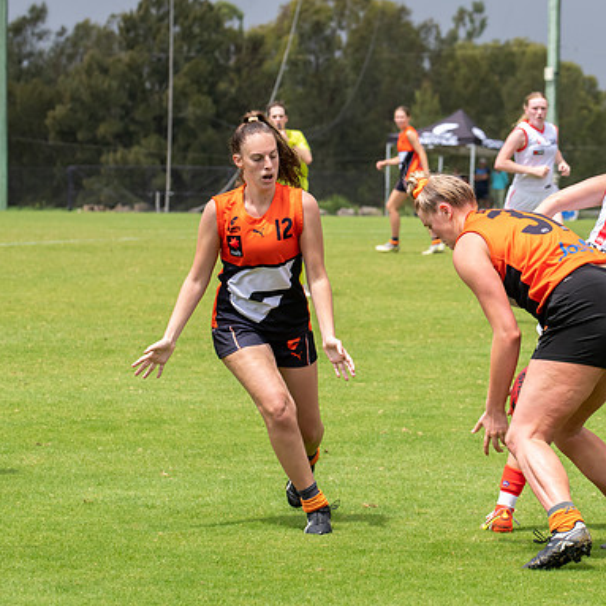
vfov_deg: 7.8
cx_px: 465
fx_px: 4437
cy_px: 288
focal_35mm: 224
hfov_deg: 7.8
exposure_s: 1/1250
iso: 800
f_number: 9
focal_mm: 145
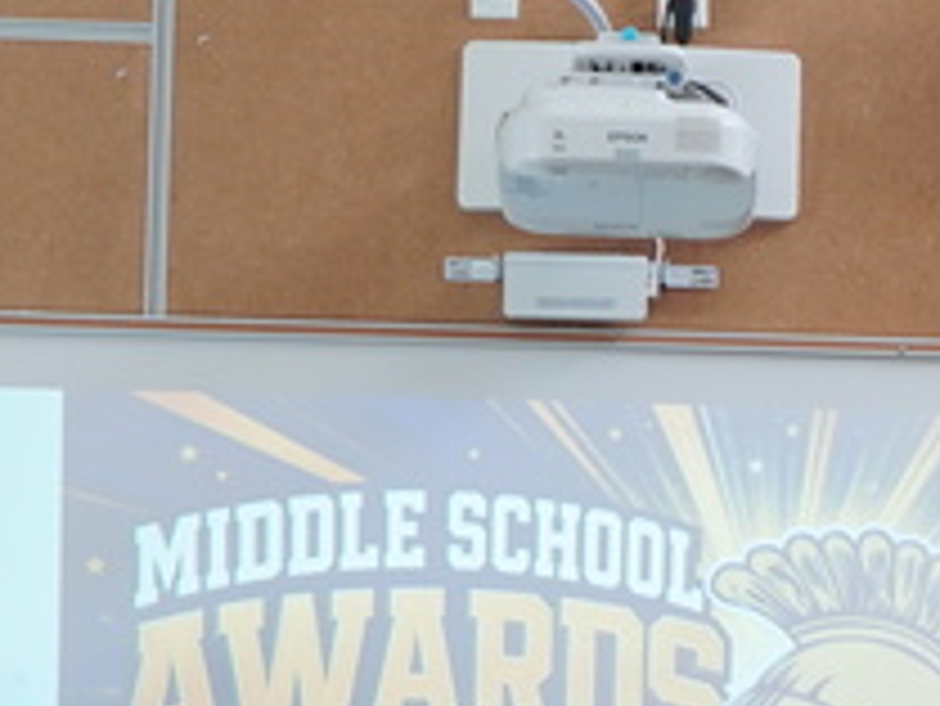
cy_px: 533
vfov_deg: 11.2
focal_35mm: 132
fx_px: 3587
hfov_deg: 14.6
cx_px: 1021
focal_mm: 28
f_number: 4
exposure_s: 1/160
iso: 800
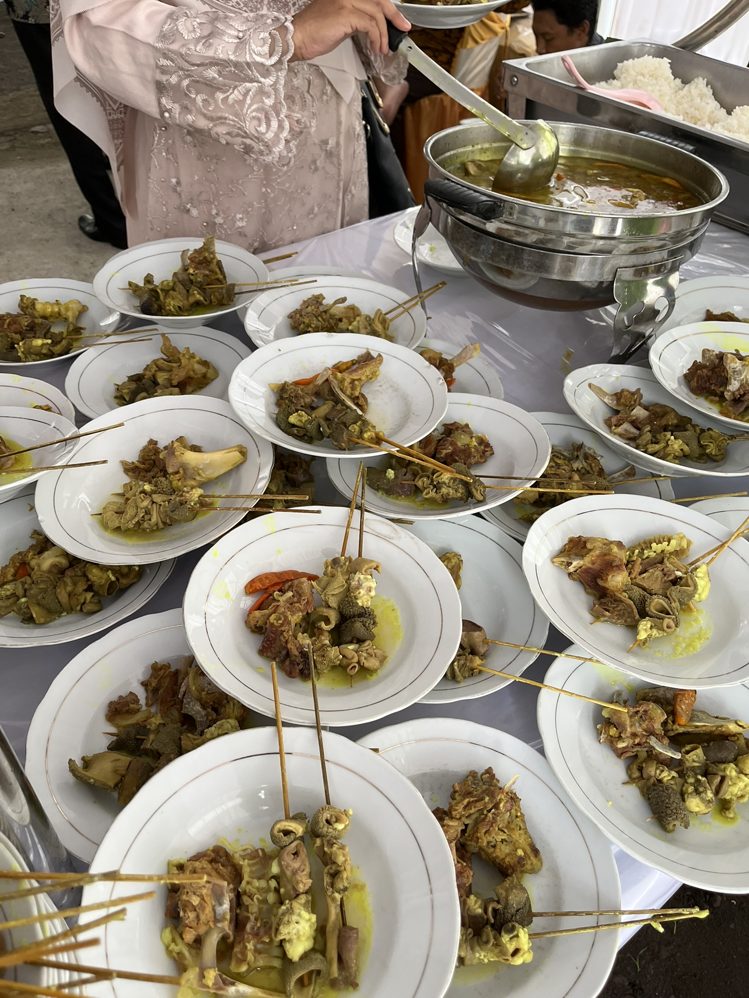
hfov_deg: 53.1
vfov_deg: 67.3
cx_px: 374
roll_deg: -1.6
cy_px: 499
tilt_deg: -41.8
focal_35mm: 26
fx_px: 750
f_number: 1.6
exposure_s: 1/115
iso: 125
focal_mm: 5.1
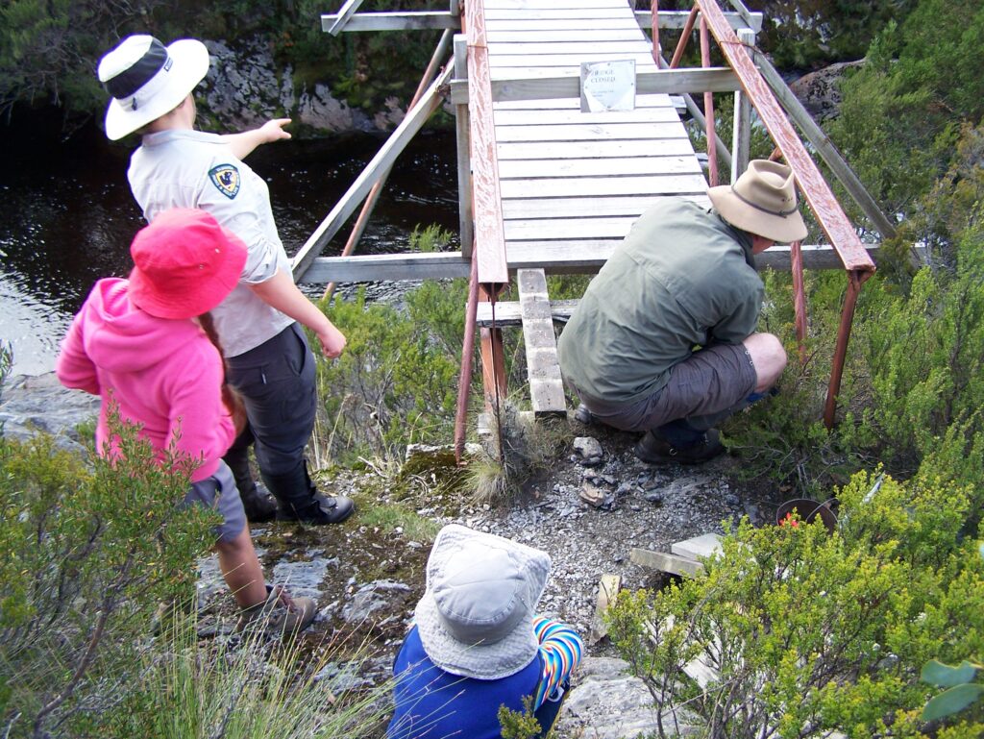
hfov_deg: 49.0
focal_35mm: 38
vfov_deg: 37.8
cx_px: 492
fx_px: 1081
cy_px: 370
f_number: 2.8
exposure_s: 1/80
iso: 80
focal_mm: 6.3
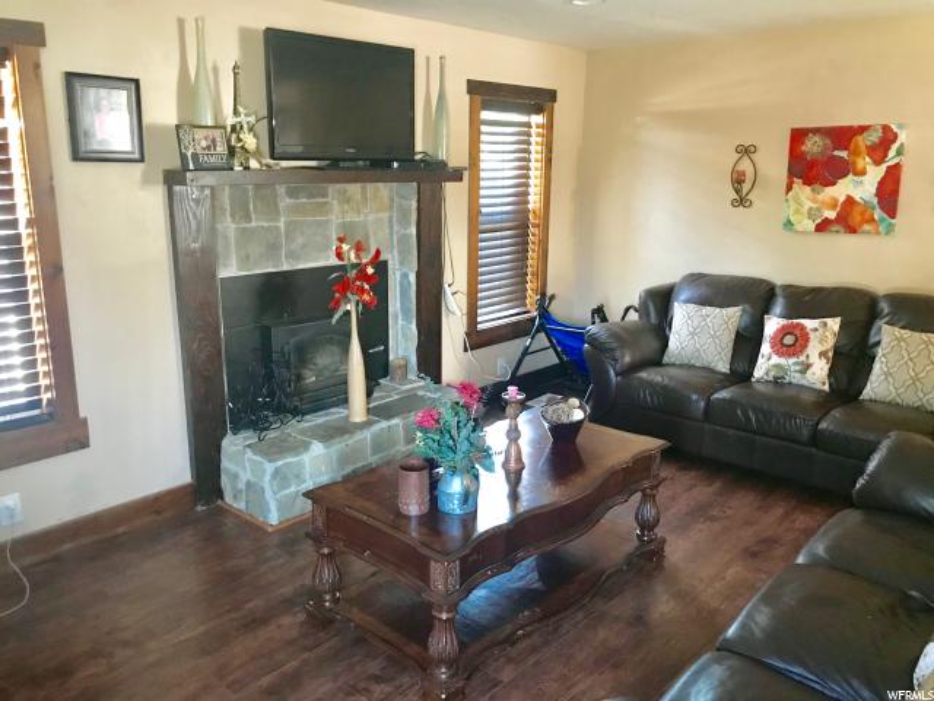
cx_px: 467
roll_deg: -1.6
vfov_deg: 49.7
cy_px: 350
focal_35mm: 28
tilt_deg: -14.7
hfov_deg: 63.4
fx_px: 755
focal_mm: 3.99
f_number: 1.8
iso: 80
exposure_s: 1/6
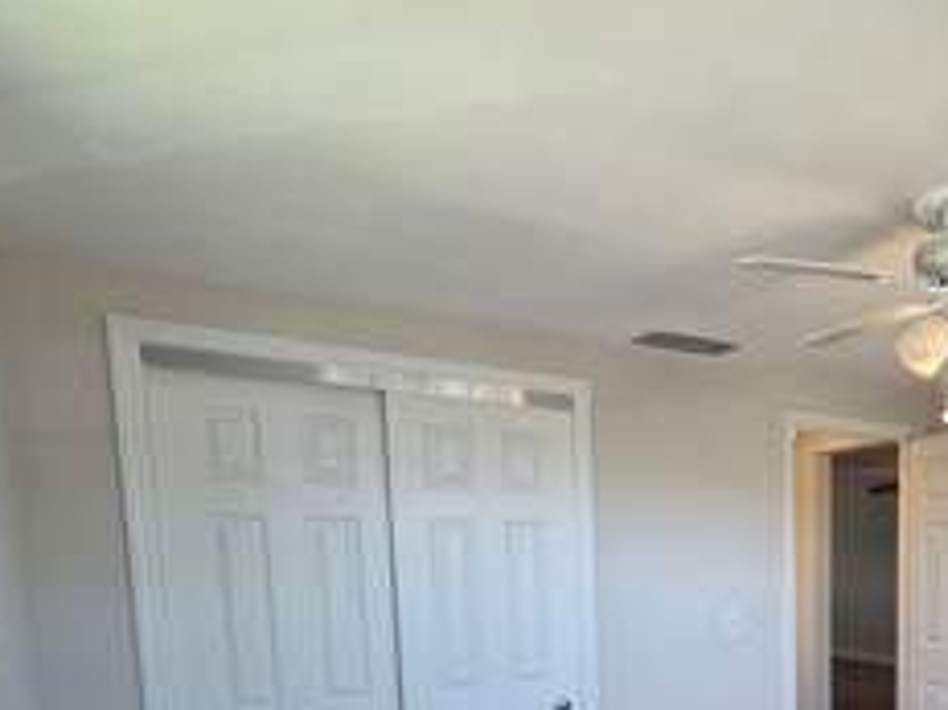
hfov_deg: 56.0
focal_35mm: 27
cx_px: 862
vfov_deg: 46.4
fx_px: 739
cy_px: 636
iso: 160
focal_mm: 2.2
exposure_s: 1/120
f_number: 2.2
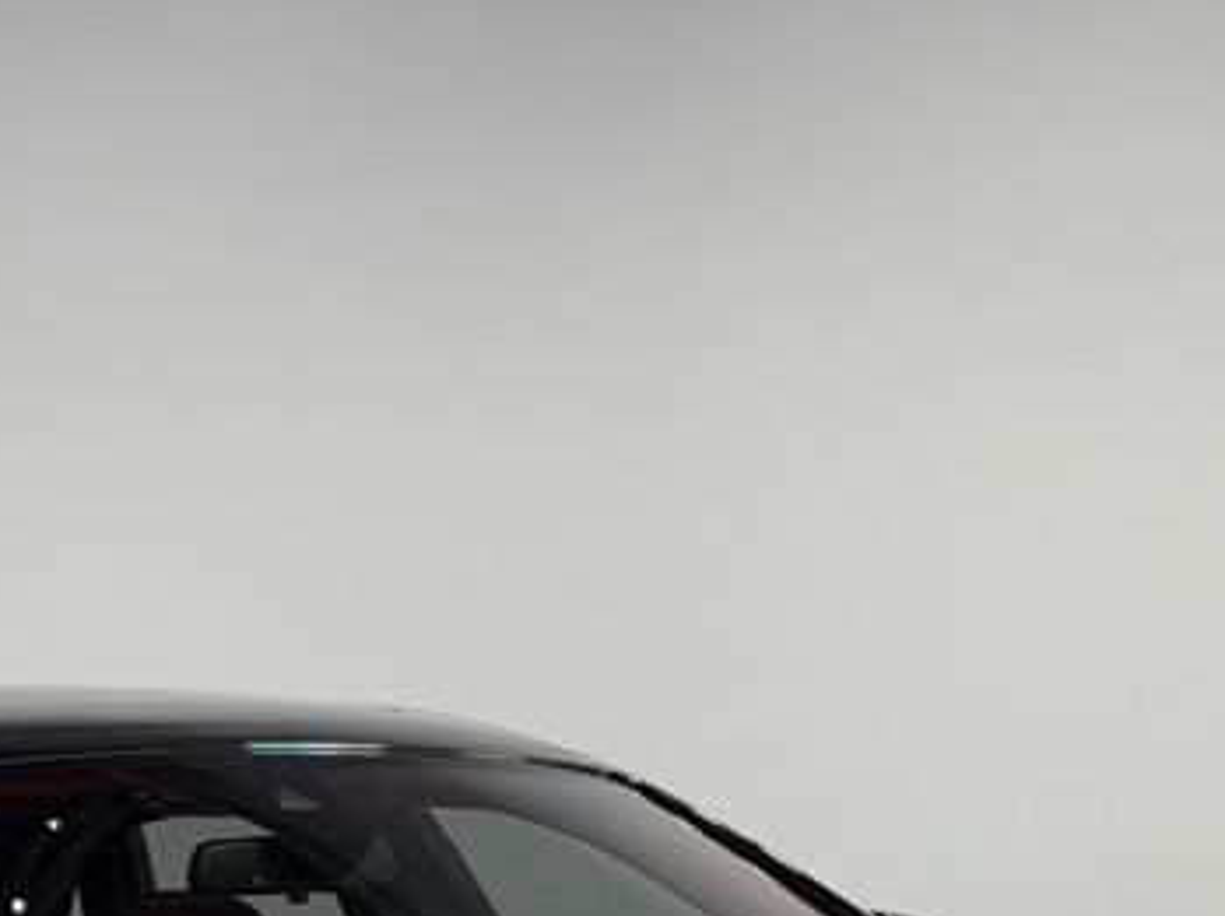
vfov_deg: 10.2
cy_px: 1274
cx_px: 477
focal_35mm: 141
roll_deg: +1.1
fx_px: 4985
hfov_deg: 14.0
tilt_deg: -5.2
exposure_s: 1/194
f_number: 1.78
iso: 50
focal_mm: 6.76
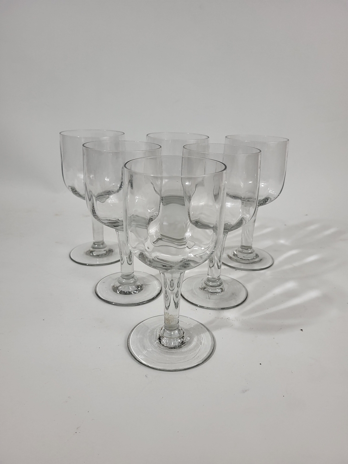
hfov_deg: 53.1
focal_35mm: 26
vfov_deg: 67.3
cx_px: 174
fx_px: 349
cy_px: 232
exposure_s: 1/100
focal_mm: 5.4
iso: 160
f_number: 1.8
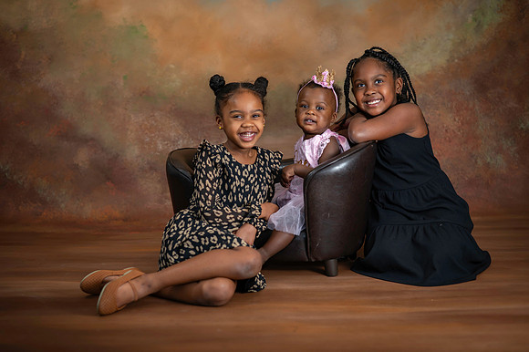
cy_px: 176
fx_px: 734
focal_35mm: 50
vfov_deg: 27.0
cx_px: 264
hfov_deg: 39.6
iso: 250
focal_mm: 50
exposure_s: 1/200
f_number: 2.5
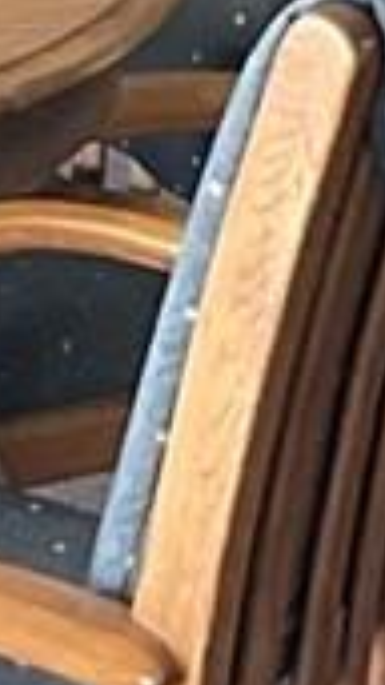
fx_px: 5362
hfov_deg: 4.1
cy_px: -1098
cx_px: 417
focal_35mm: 295
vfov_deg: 6.8
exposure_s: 1/60
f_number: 1.8
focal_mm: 3
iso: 50
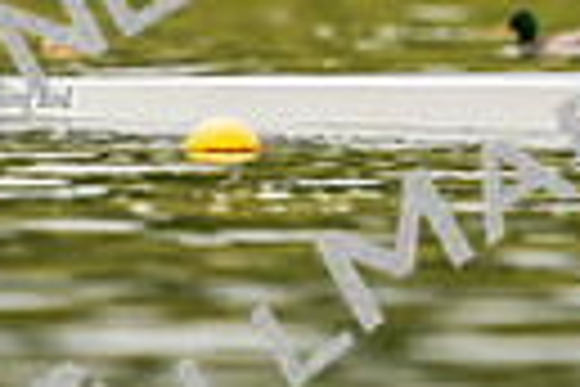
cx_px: 944
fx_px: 43625
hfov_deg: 0.8
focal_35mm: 2708
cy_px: -137
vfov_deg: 0.5
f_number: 6.3
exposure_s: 1/2000
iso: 400
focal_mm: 600
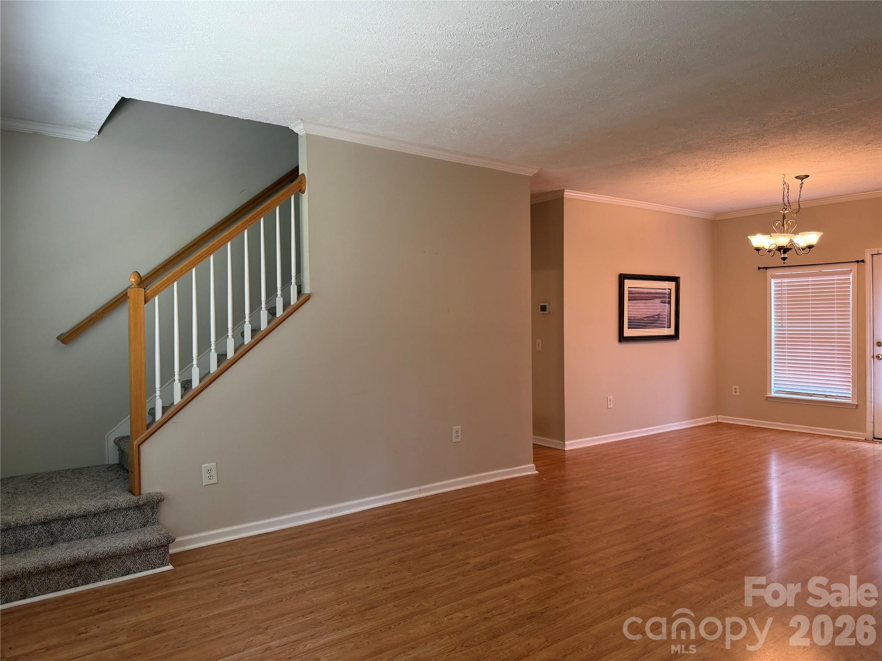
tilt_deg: -0.8
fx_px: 612
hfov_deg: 71.6
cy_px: 330
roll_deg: +0.6
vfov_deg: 56.8
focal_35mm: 24
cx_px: 441
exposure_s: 1/60
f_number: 1.78
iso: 125
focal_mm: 6.76
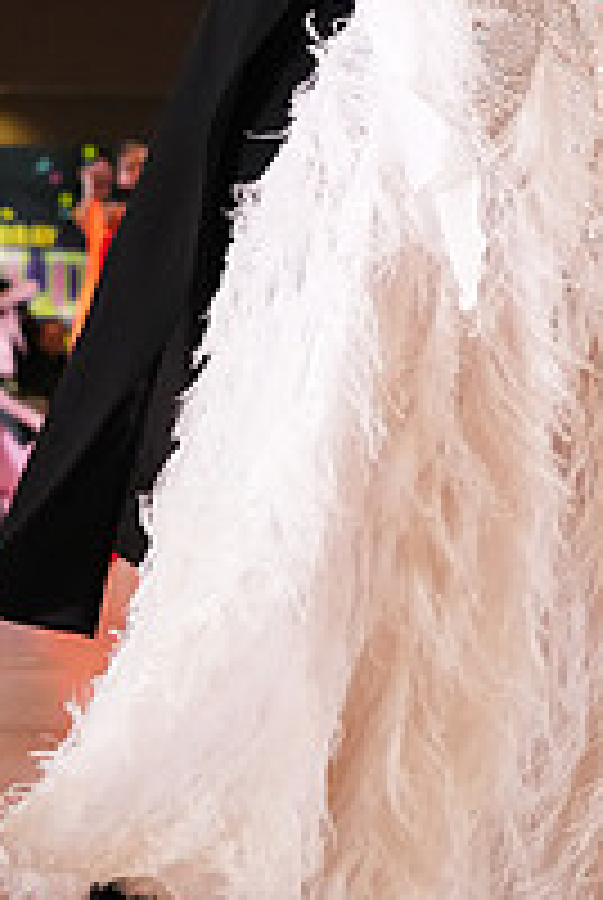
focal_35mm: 162
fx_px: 4056
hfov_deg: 8.5
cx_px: 565
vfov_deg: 12.4
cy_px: -189
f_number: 4
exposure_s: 1/500
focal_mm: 56
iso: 3200
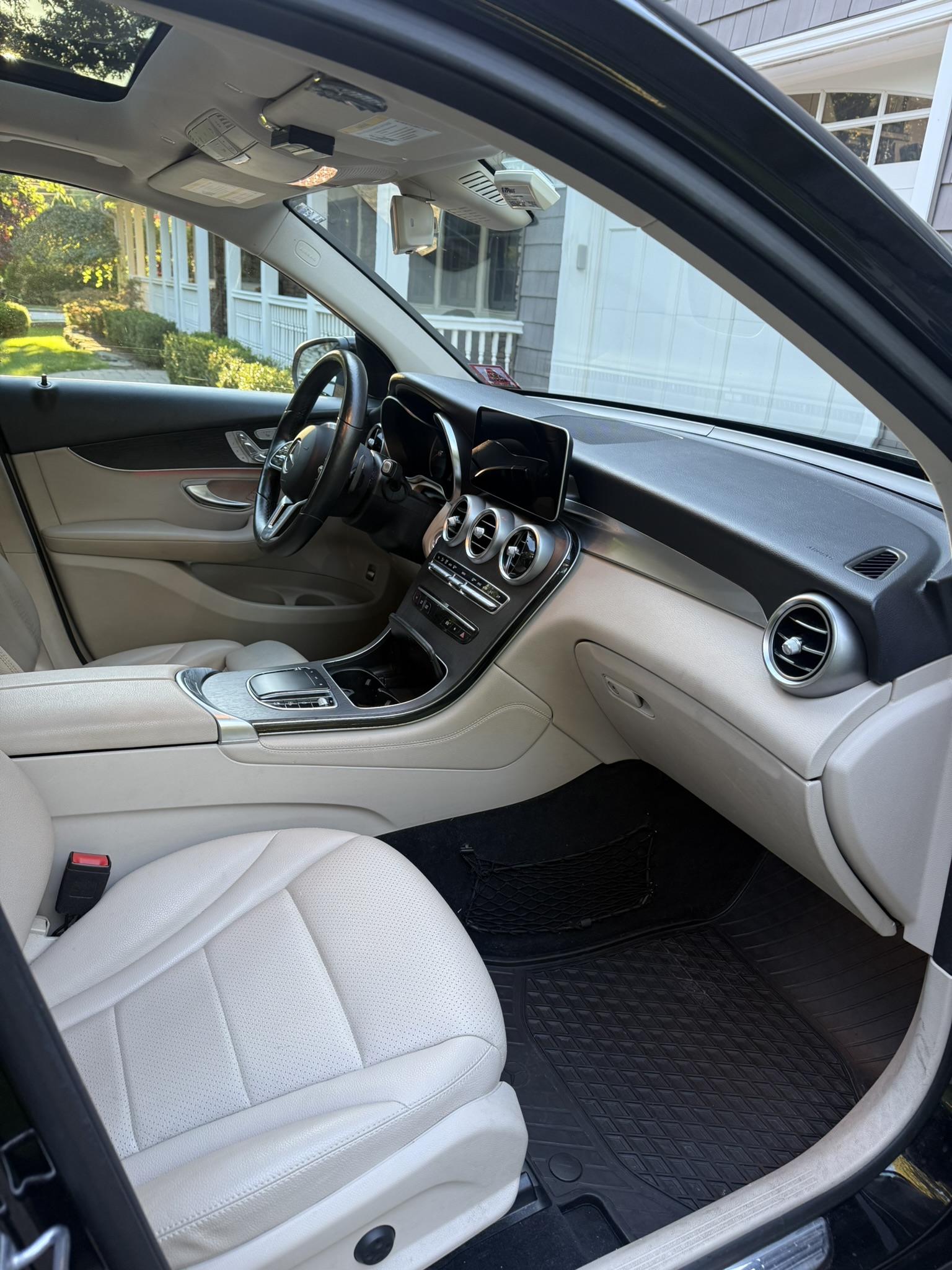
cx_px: 476
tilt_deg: -20.7
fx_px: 880
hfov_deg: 56.8
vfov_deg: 71.6
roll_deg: -4.1
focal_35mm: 24
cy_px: 635
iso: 160
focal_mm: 6.76
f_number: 1.78
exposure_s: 1/121
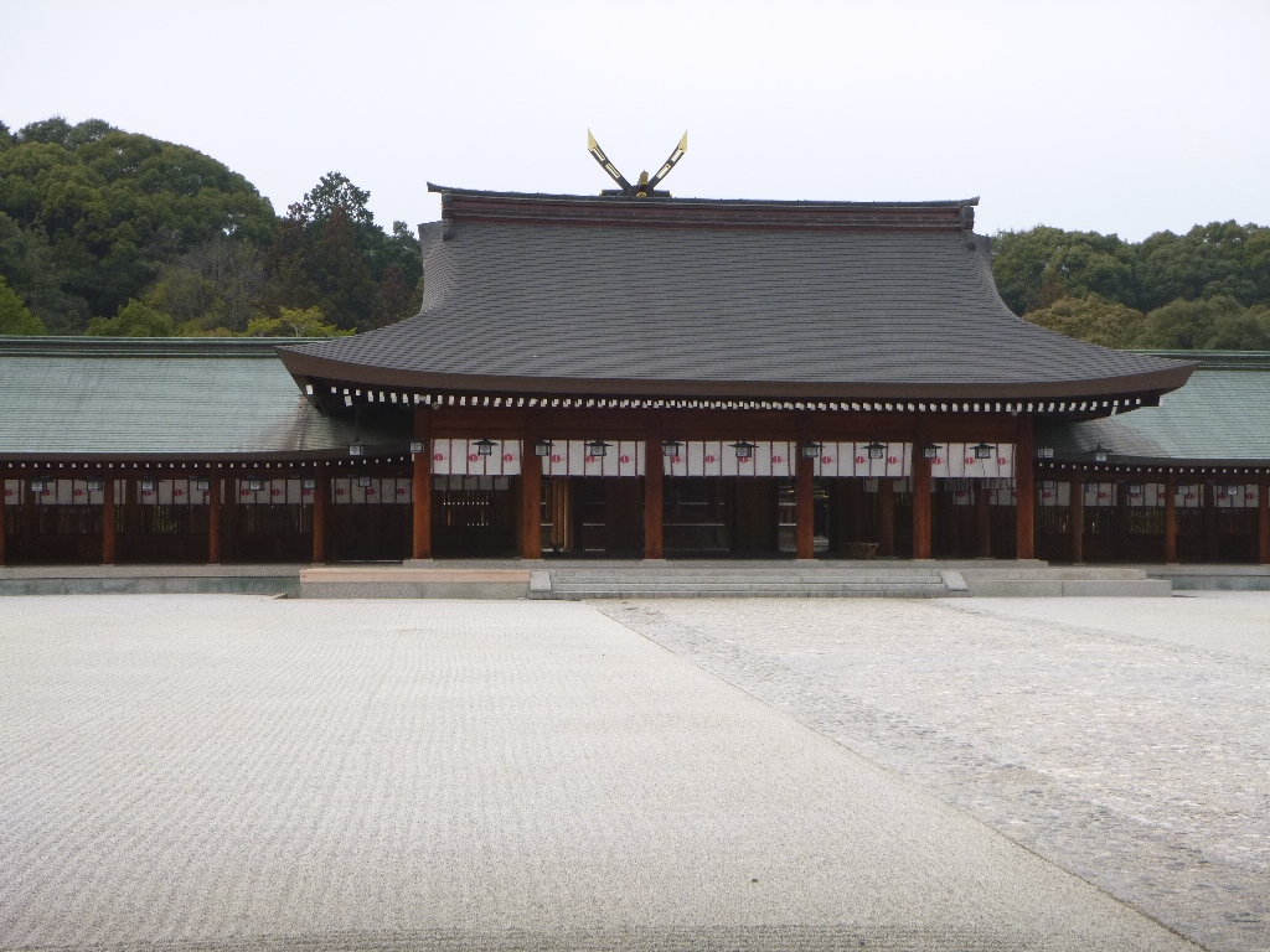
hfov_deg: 38.2
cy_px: 476
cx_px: 635
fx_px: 1834
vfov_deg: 29.1
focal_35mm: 50
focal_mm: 9
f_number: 4.9
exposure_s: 1/100
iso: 100
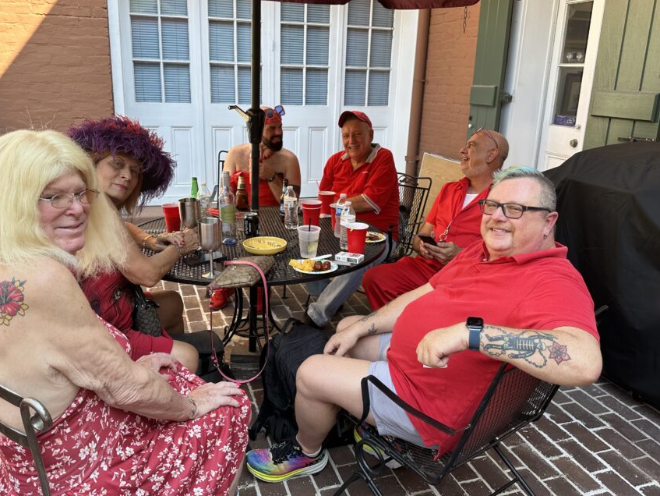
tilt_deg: -14.6
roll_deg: -2.3
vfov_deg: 48.2
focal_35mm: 29
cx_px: 315
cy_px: 231
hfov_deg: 61.6
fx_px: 553
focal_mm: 6.86
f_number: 1.78
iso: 80
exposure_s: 1/319
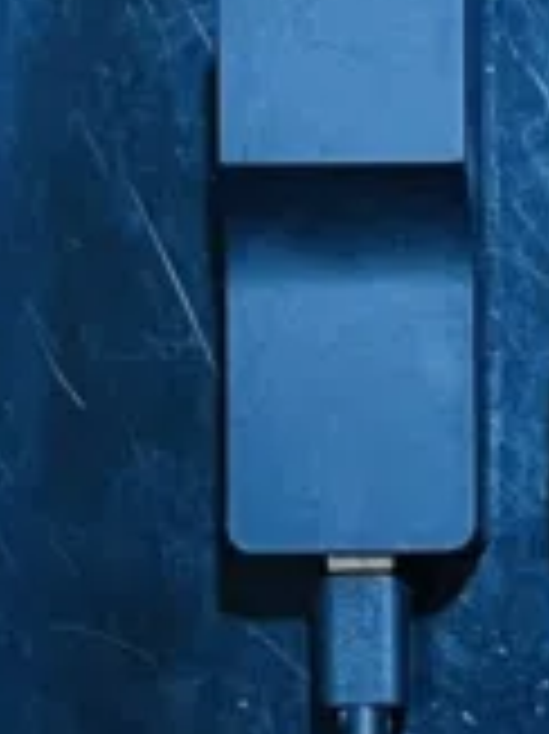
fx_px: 2160
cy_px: 432
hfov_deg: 13.5
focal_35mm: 102
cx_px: 860
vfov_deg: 19.3
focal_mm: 5.7
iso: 400
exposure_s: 1/33
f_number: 1.5
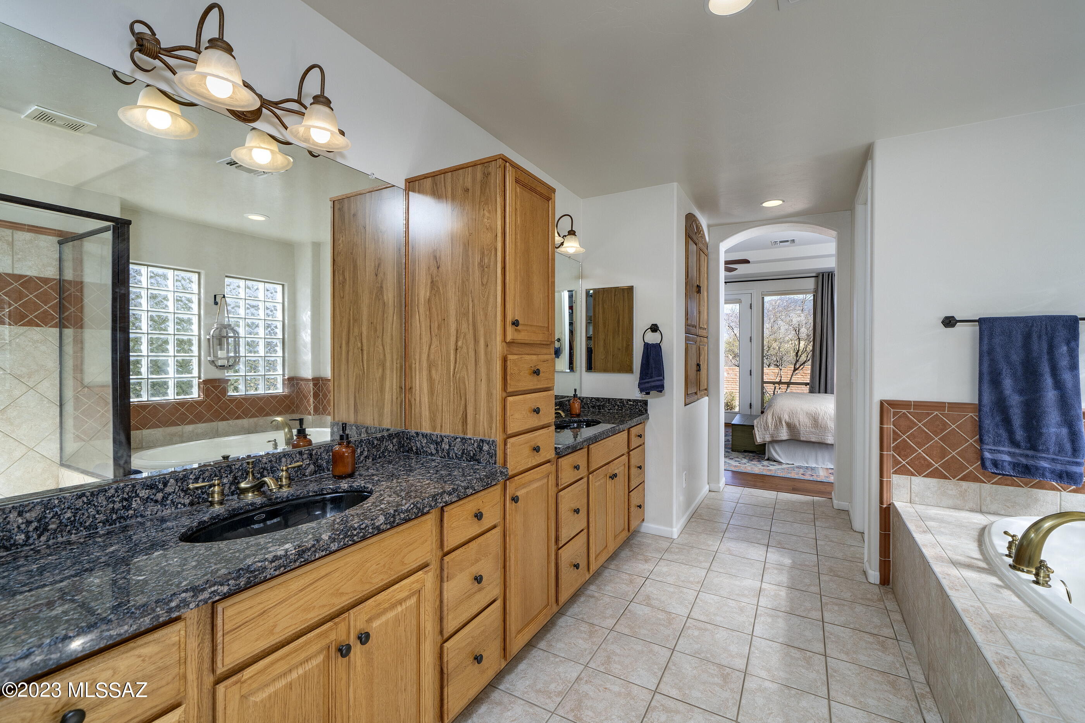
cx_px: 542
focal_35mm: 15
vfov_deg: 77.3
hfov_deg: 100.4
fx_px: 452
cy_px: 362
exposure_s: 1/100
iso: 200
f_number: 7.1
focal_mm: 15
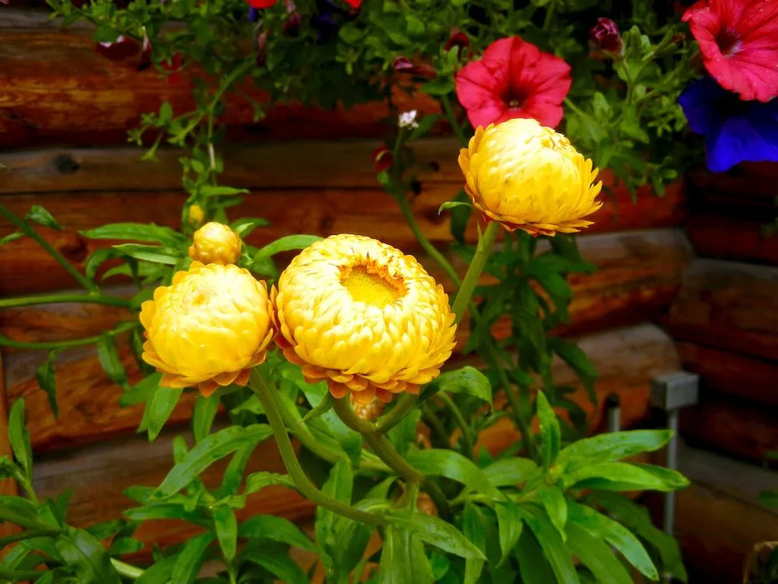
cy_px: 292
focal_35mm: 39
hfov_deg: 47.9
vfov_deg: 36.8
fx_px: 877
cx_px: 389
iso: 160
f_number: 3.7
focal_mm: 7.1
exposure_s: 1/151
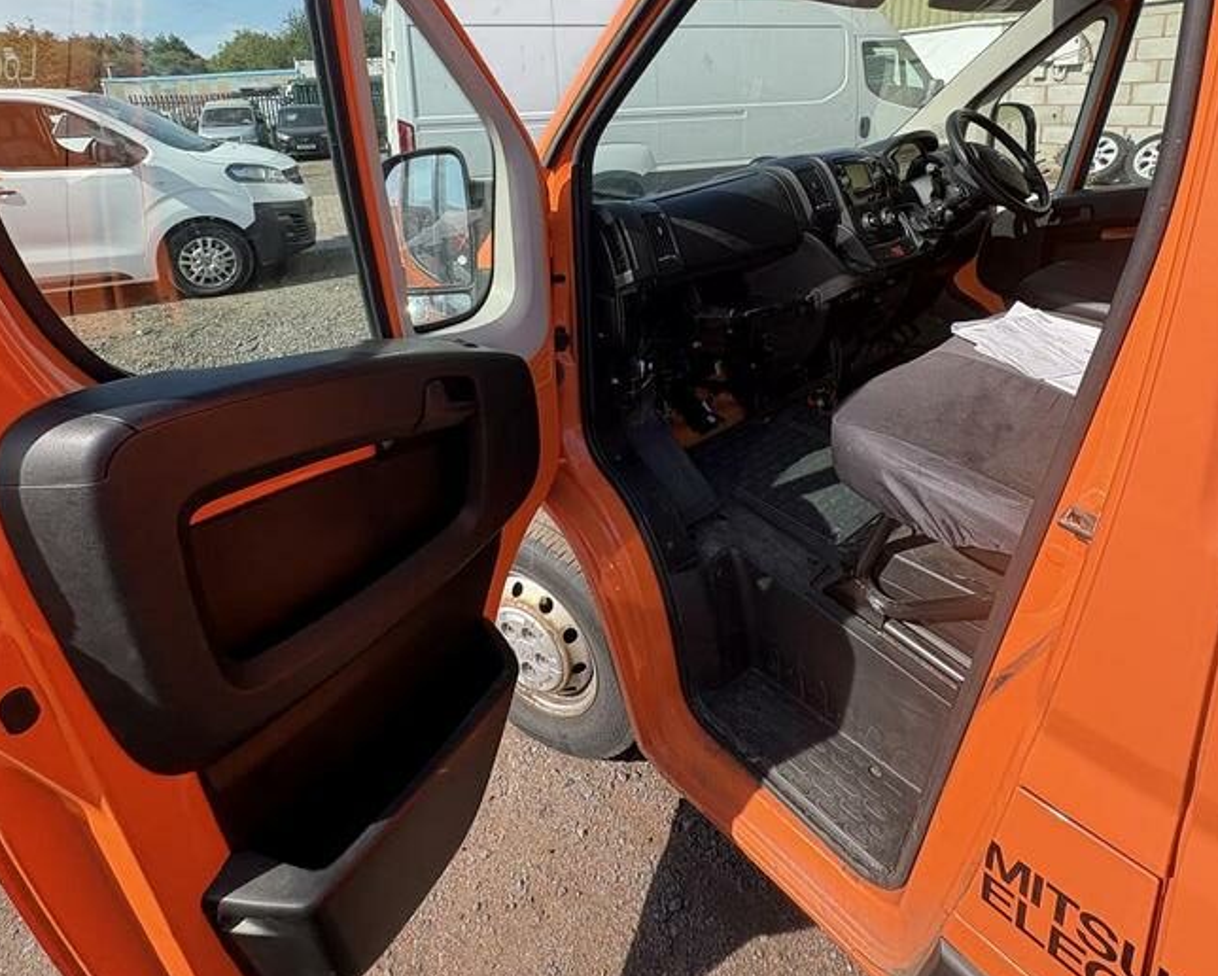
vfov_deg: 66.9
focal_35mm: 19
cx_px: 596
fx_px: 685
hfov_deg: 83.2
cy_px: 257
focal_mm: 2.22
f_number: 2.2
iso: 64
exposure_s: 1/505
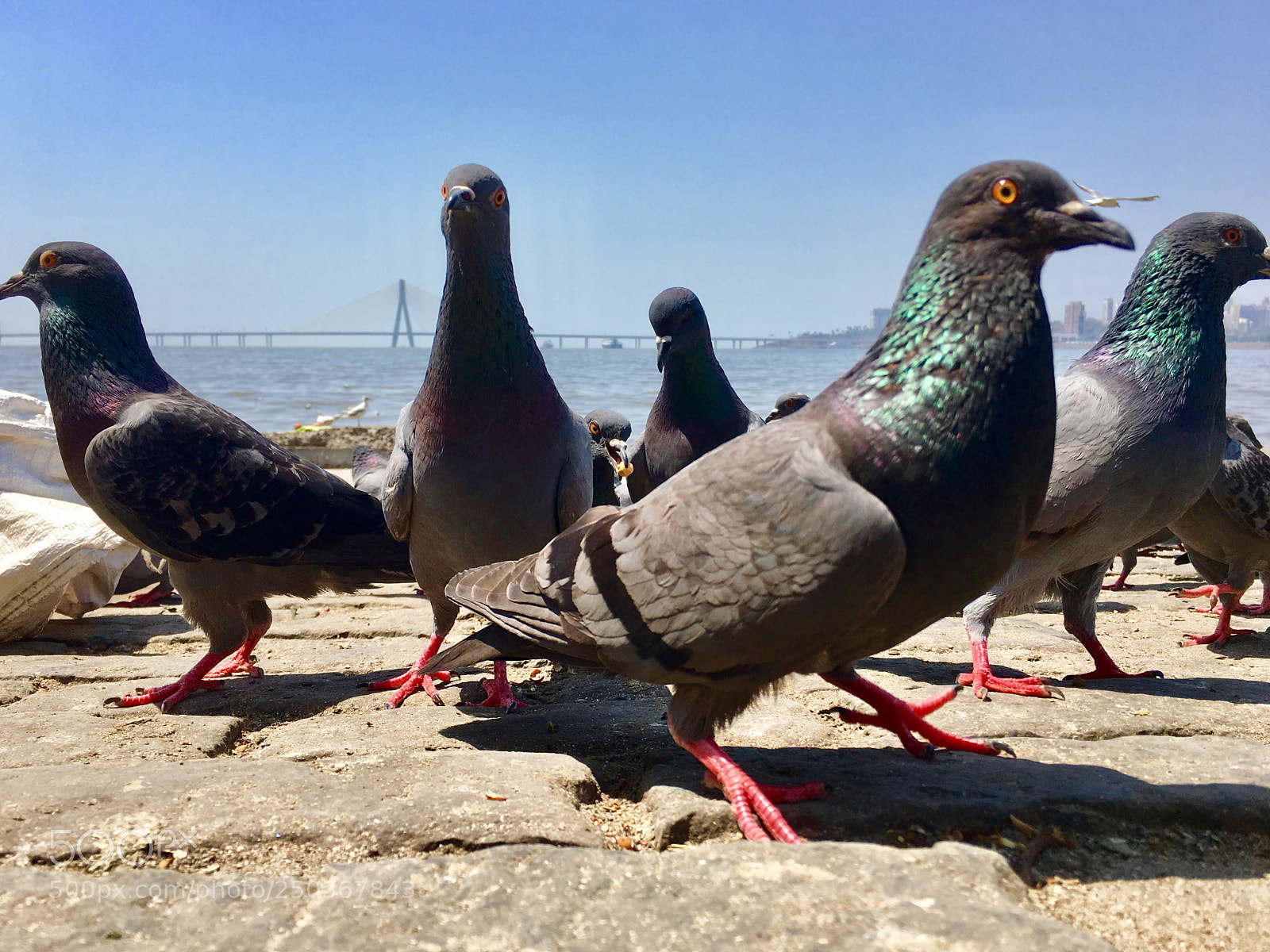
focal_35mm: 29
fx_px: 1064
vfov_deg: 48.2
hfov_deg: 61.7
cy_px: 476
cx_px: 635
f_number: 2.2
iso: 25
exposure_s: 1/1538
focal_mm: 4.15
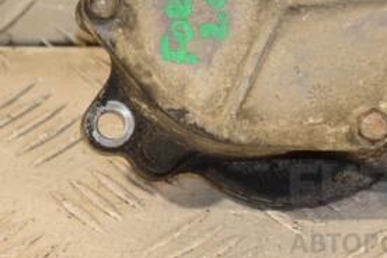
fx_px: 3440
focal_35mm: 320
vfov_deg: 4.3
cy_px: -1
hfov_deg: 6.4
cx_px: 264
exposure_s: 1/160
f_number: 5.6
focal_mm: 98
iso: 800
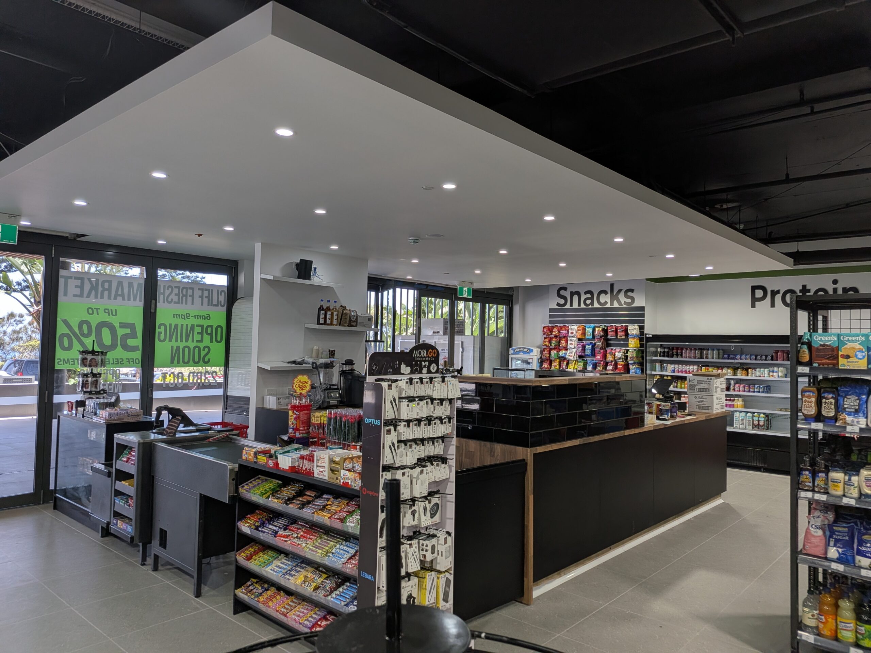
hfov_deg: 71.6
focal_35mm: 24
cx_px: 436
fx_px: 604
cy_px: 326
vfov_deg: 56.8
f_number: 1.7
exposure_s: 1/272
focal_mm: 4.53
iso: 30
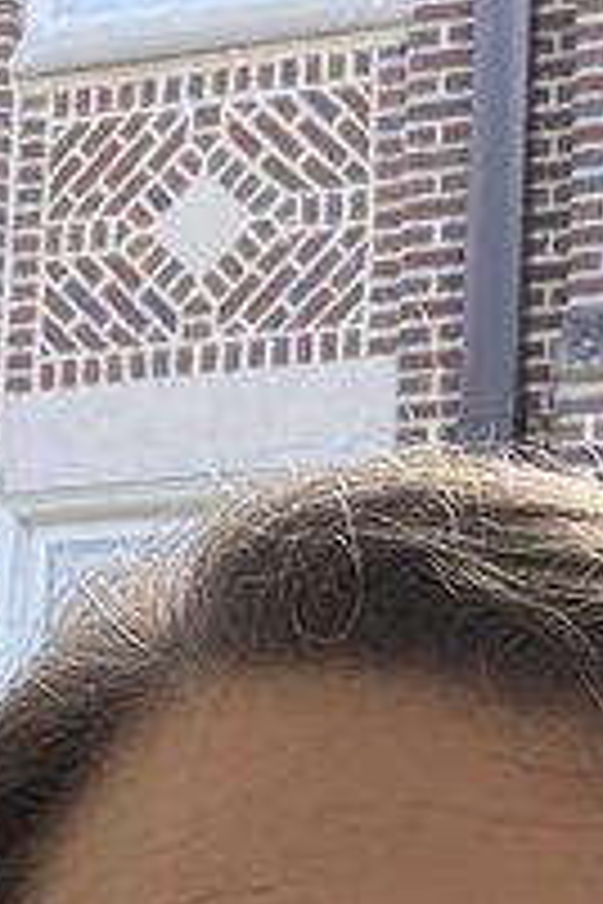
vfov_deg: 14.2
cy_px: 1079
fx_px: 3517
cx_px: 187
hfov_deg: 9.8
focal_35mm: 140
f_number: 1.9
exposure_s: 1/178
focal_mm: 2.71
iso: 80
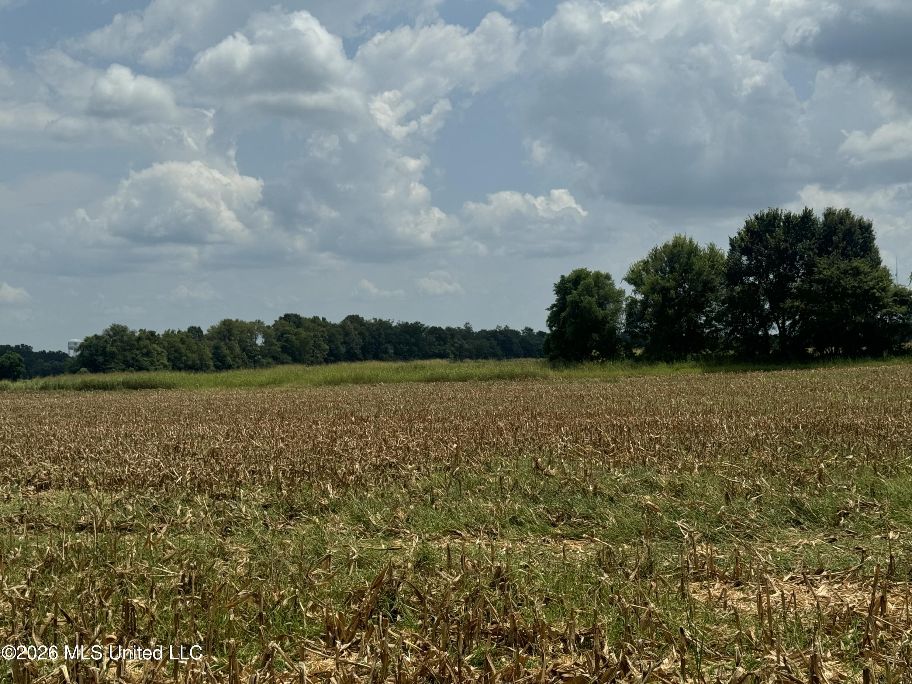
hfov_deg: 39.7
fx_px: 1265
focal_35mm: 48
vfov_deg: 30.3
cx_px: 456
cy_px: 342
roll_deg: +1.6
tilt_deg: -0.2
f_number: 1.78
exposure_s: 1/9009
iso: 64
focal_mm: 6.76
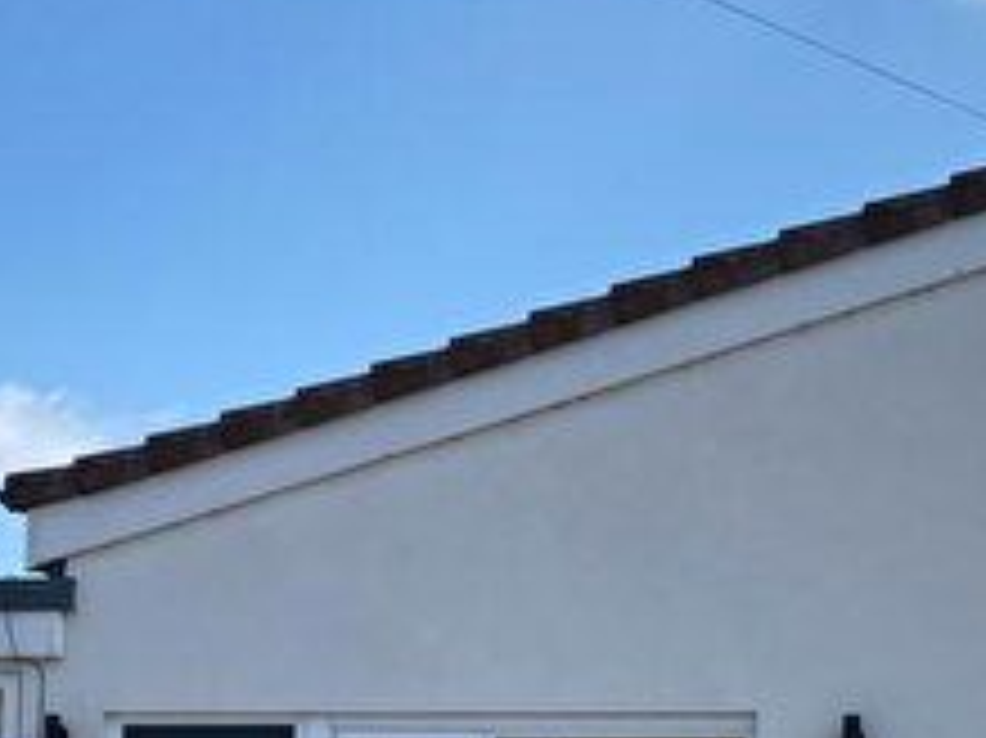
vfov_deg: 17.1
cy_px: 826
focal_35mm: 83
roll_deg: -2.4
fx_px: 2363
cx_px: 311
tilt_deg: +4.1
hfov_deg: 23.4
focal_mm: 4.25
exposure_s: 1/2688
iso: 32
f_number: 1.8
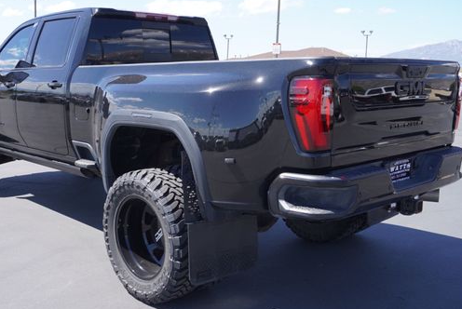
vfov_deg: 33.0
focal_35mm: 41
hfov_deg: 47.5
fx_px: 522
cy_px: 155
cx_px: 192
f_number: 6.3
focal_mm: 21
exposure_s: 1/160
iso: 100
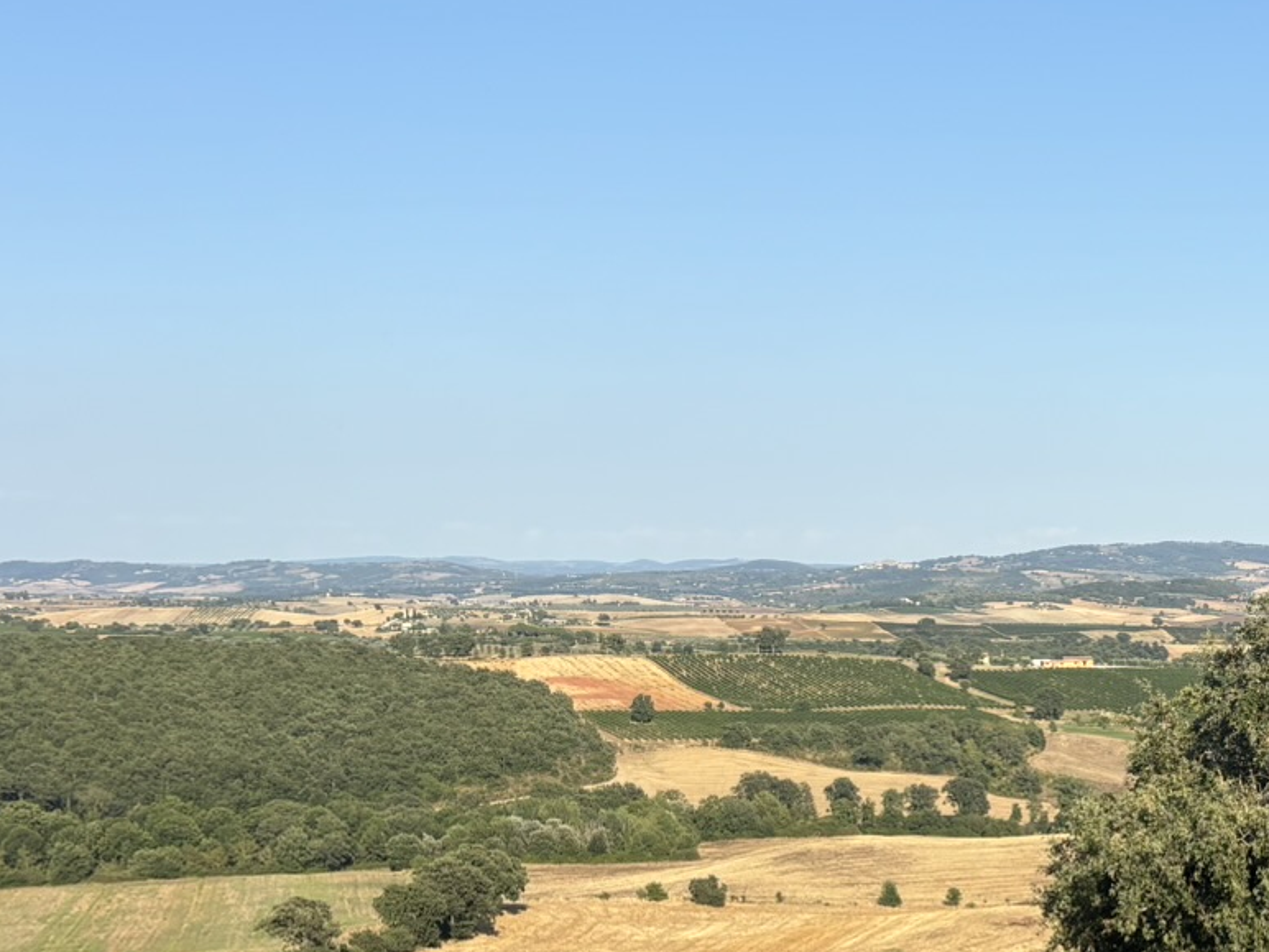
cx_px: 1405
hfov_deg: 26.0
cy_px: 608
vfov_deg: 21.3
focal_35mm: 69
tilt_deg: -0.9
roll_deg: -0.1
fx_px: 2529
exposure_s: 1/3021
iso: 50
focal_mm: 5.96
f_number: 1.6
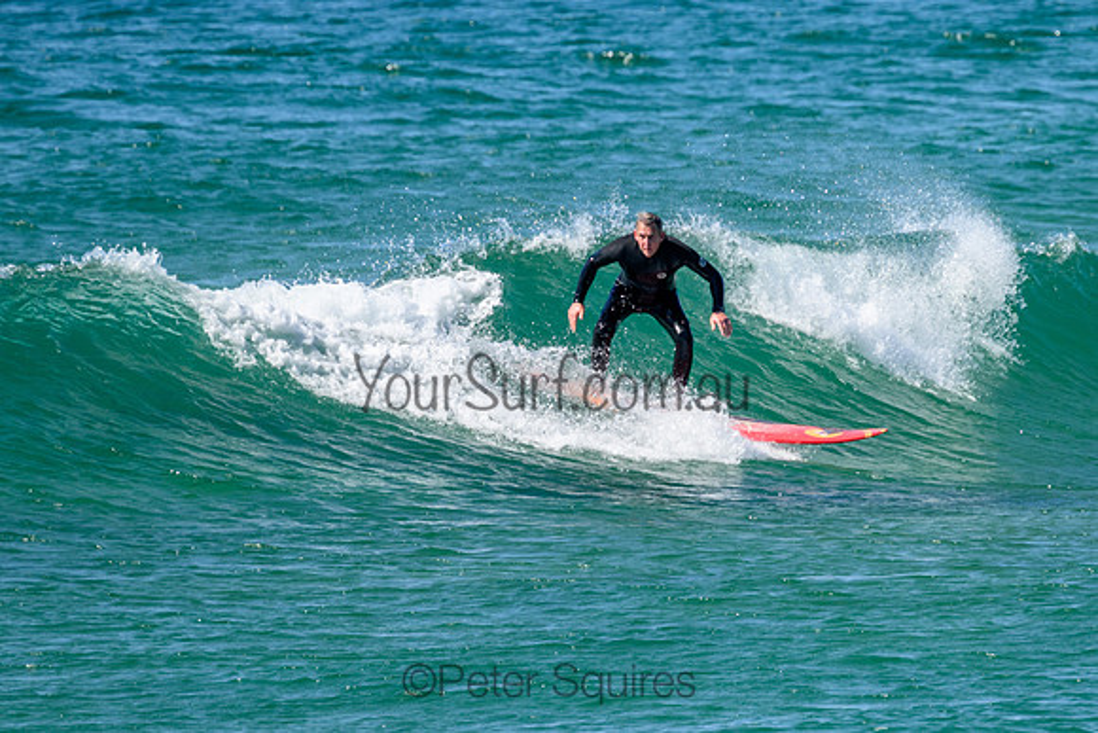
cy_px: 315
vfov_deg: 1.3
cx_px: 719
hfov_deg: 2.0
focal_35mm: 1048
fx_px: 31963
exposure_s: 1/800
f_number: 11
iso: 720
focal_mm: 800
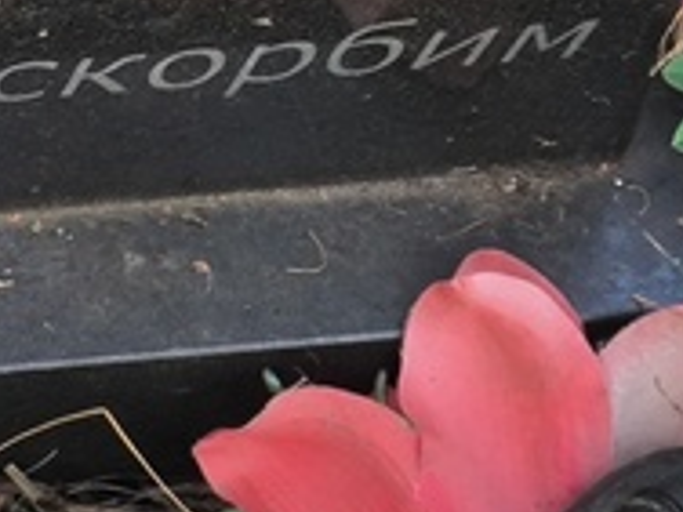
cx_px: 35
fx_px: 4203
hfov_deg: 9.2
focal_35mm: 213
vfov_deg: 6.9
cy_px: -149
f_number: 1.7
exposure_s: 1/50
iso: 100
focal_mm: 4.71
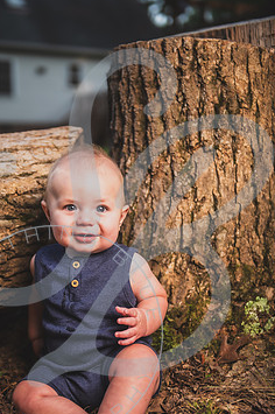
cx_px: 107
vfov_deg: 30.5
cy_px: 245
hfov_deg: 20.5
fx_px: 758
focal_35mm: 66
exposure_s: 1/200
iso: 100
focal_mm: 52
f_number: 2.8
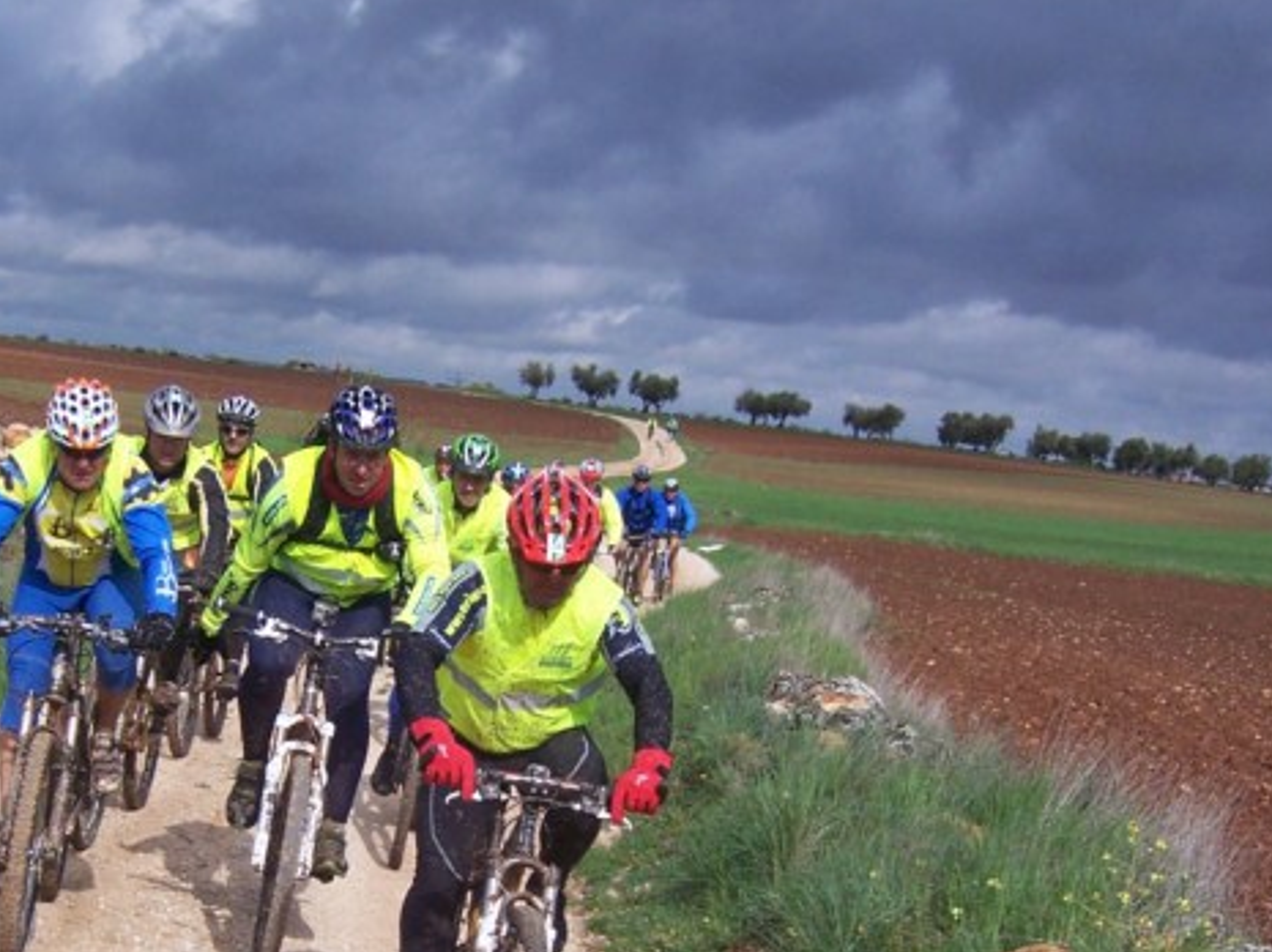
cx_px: 386
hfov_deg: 30.9
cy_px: 793
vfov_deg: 23.2
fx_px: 2276
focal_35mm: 62
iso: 80
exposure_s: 1/800
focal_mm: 6.2
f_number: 4.5
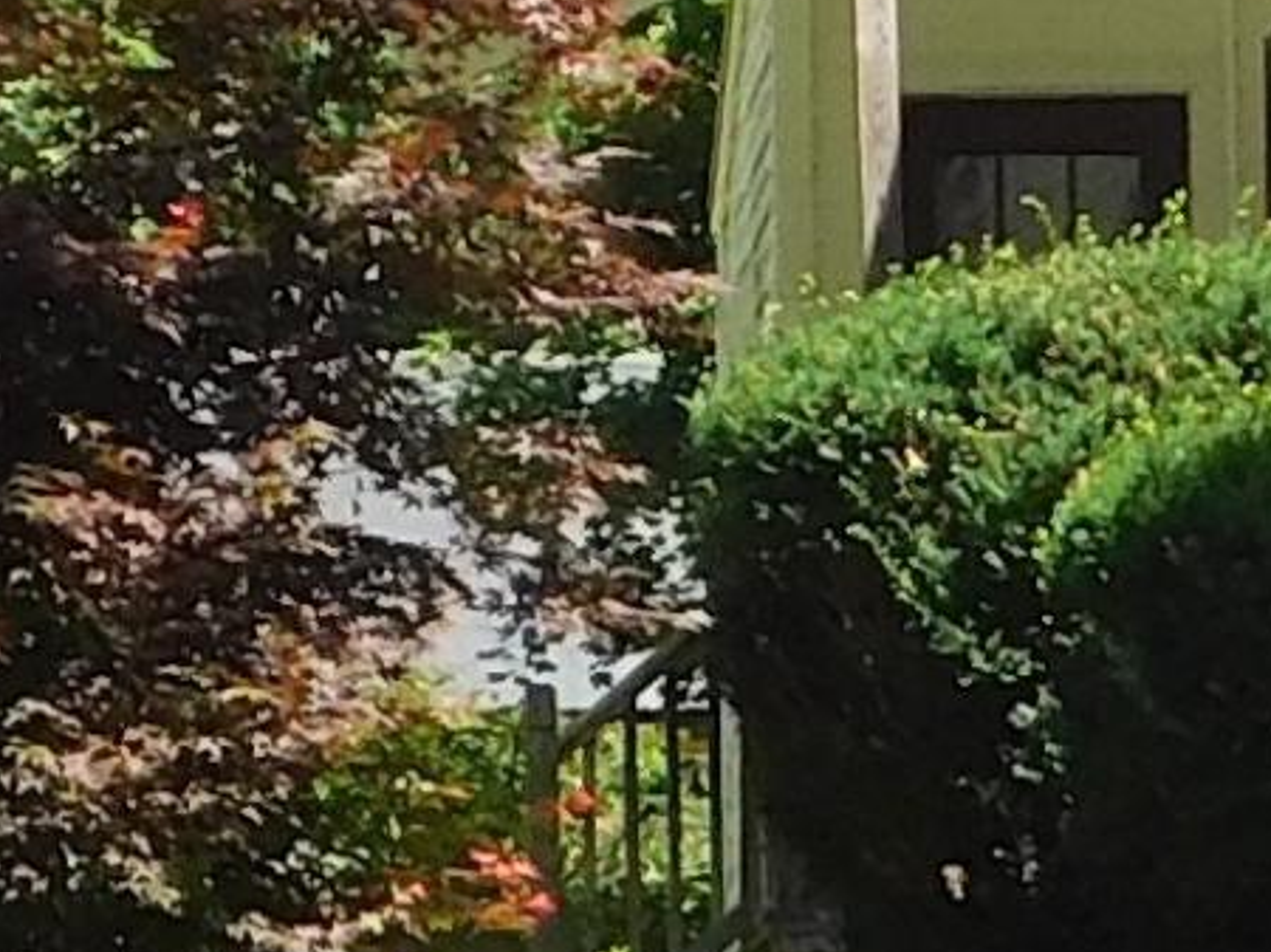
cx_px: 1864
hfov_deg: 9.6
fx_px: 7340
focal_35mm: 200
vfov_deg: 7.0
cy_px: -1253
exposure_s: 1/500
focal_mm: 5.3
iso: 125
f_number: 3.2
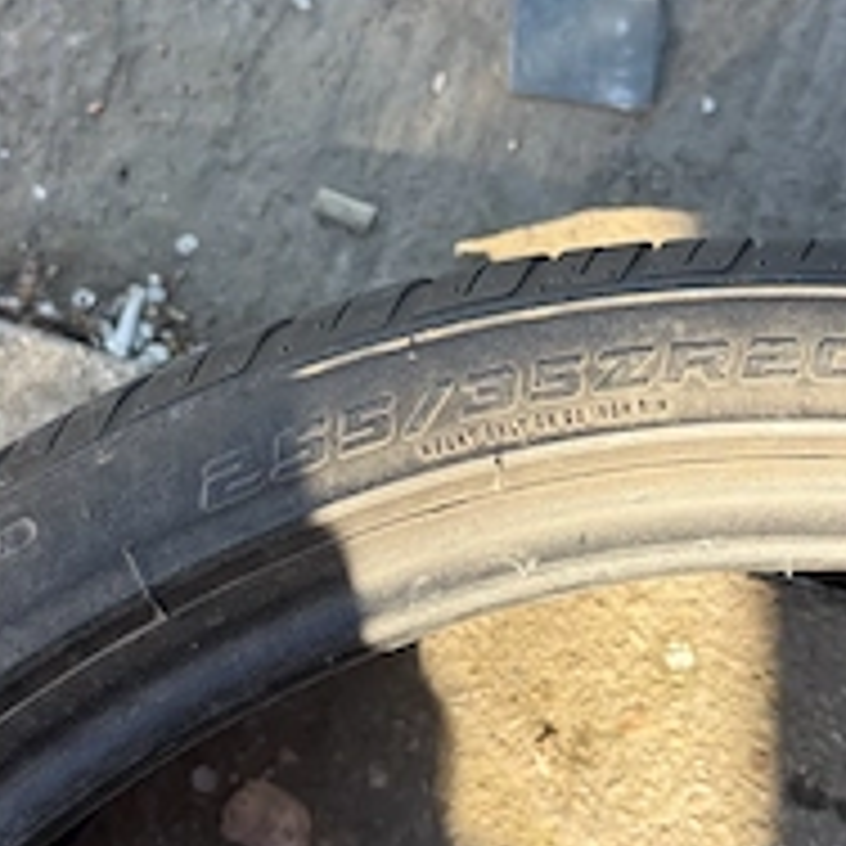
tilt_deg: -78.0
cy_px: 284
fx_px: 1355
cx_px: 464
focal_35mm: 49
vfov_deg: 34.4
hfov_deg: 34.7
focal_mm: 5.96
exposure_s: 1/289
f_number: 1.6
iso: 40
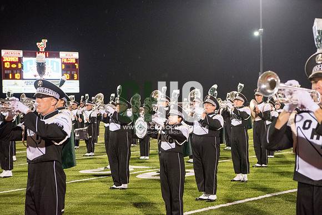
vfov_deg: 19.5
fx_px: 626
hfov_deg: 28.8
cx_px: 161
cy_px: 108
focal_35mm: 70
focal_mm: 70
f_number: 5.6
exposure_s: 1/320
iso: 5000
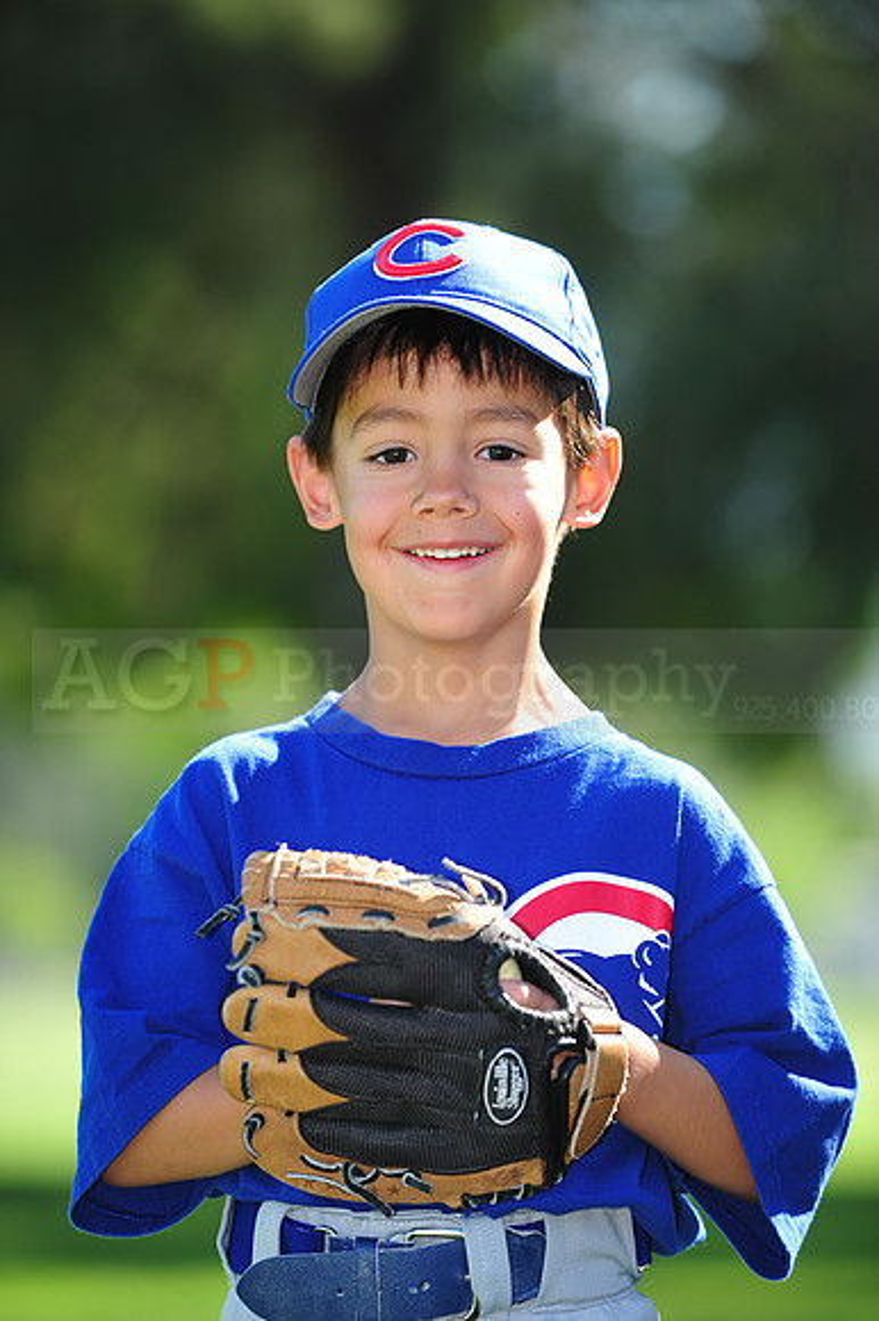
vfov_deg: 10.3
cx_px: 440
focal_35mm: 200
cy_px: 660
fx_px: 7333
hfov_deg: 6.9
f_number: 4.5
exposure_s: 1/400
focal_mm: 200
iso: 200
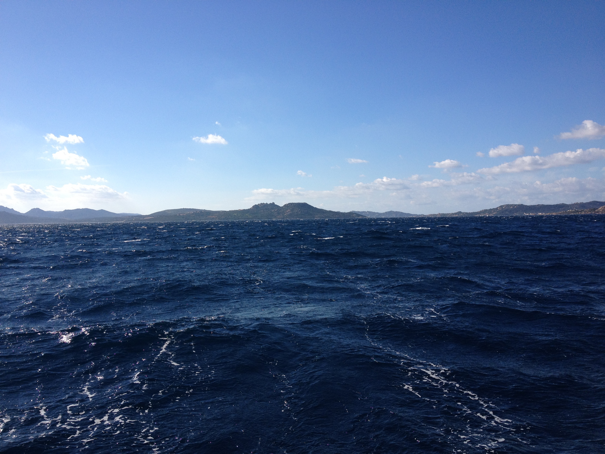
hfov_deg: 52.6
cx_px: 302
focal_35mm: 35
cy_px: 227
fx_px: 612
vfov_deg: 40.7
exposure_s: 1/2123
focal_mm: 4.28
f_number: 2.4
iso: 64
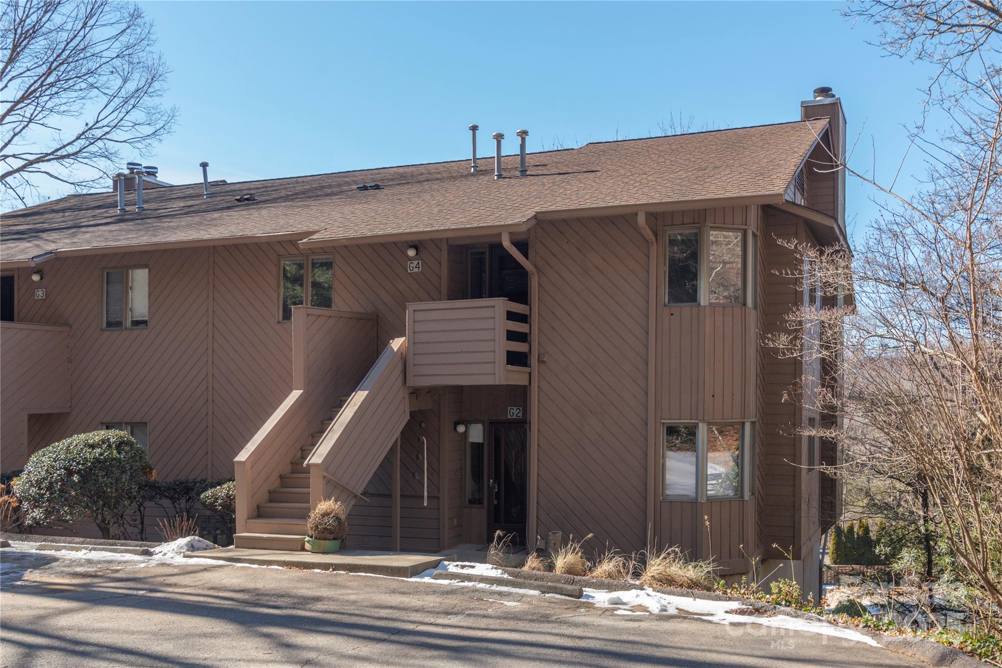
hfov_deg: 60.3
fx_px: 863
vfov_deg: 42.3
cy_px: 334
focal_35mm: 31
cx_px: 501
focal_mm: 31
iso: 320
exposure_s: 1/320
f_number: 7.1
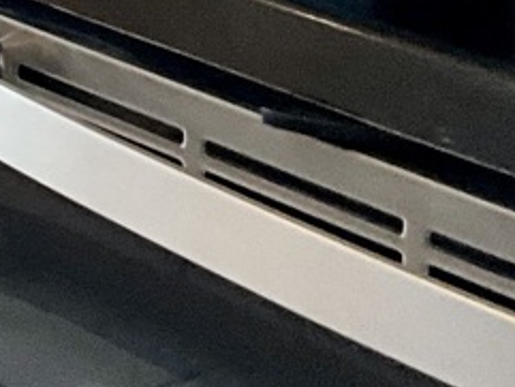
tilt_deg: -7.1
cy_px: -406
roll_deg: -0.1
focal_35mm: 173
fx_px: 2575
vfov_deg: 8.2
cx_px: -438
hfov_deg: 10.7
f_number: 1.8
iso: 125
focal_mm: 3
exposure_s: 1/60
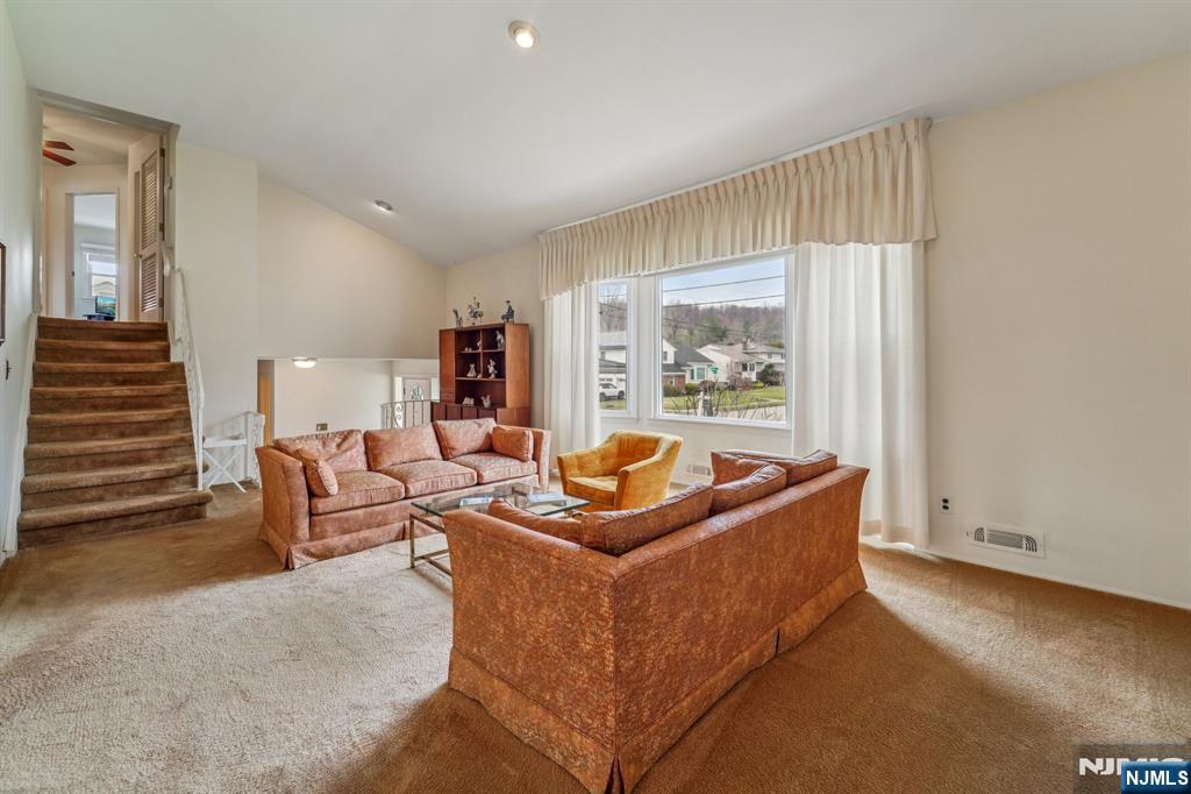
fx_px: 463
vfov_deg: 81.2
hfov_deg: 104.3
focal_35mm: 14
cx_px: 596
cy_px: 397
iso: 400
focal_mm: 14
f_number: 8
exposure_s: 1/30
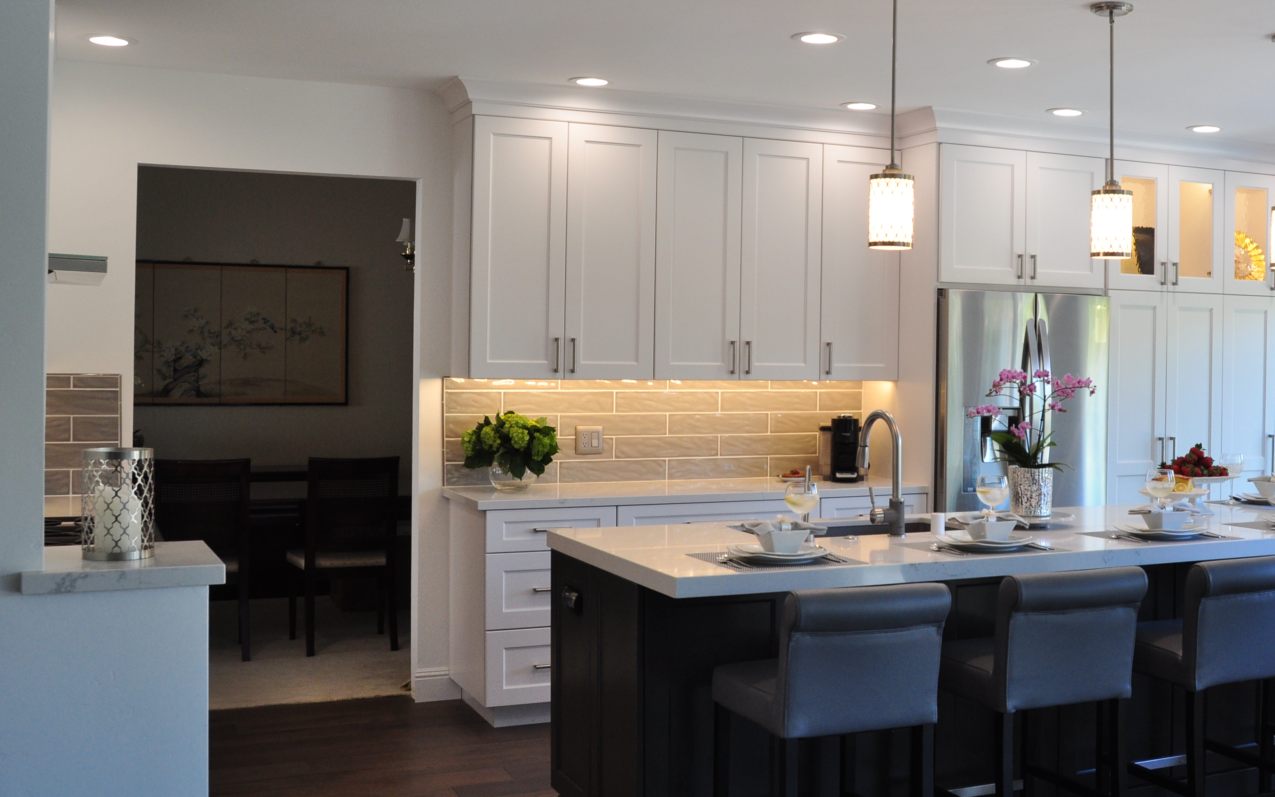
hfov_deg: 45.2
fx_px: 1494
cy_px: 355
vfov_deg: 29.8
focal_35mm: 43
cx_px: 893
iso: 400
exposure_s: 1/50
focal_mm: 20
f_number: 8
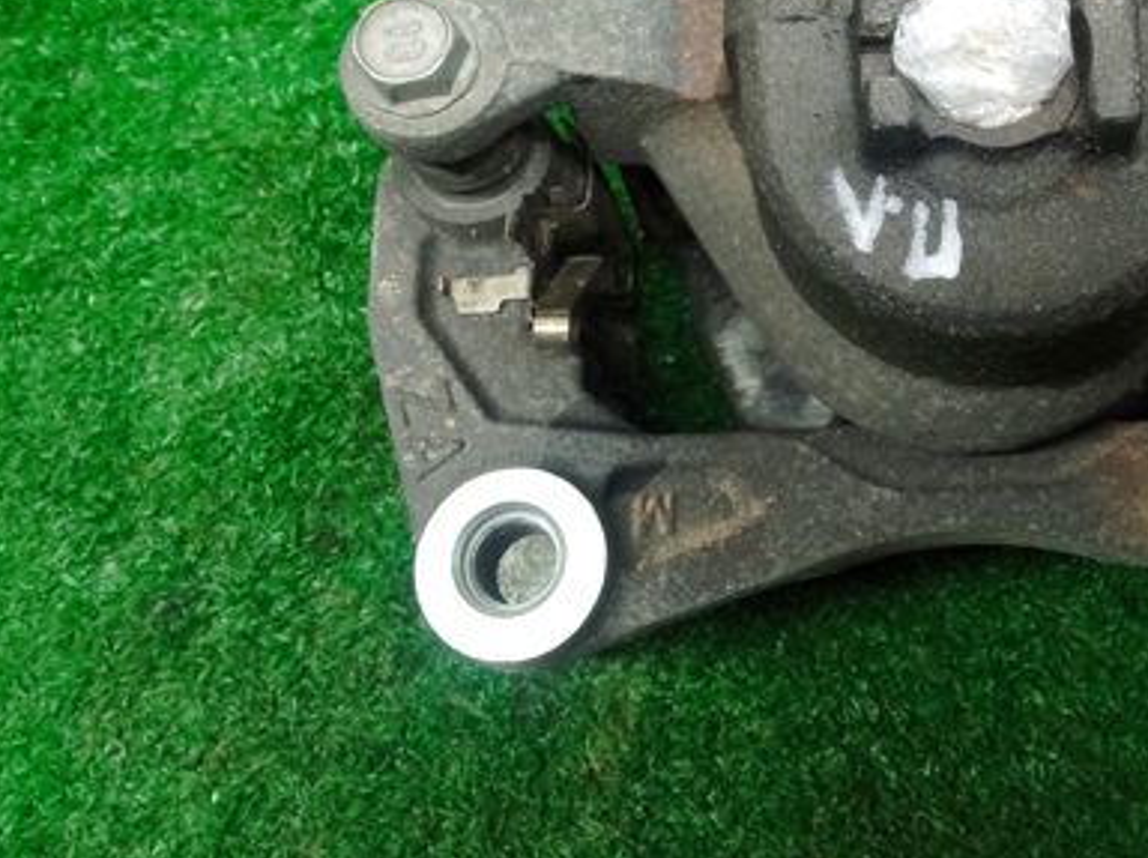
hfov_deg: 40.7
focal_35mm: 45
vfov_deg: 31.4
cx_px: 885
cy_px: 196
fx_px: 1491
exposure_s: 1/33.3
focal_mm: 3.79
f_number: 2.2
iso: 458
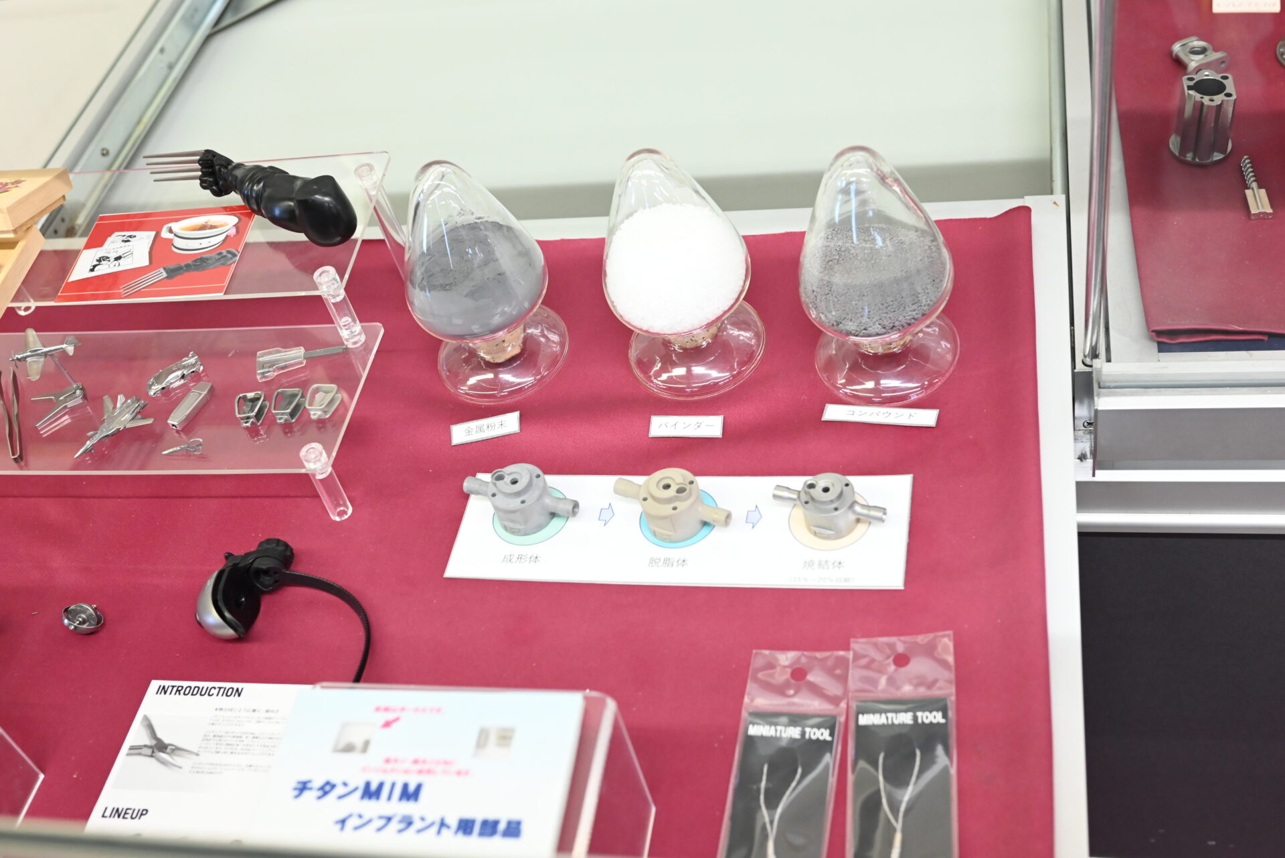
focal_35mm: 40
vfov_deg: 33.4
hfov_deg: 48.4
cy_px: 429
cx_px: 642
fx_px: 1428
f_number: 5.6
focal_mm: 40
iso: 3200
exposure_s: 1/125
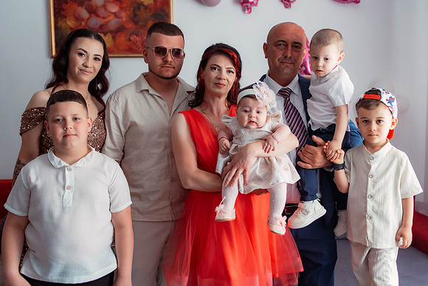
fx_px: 438
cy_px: 143
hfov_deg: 52.1
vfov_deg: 36.1
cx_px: 220
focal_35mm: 37
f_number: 2.5
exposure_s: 1/200
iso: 800
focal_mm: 35
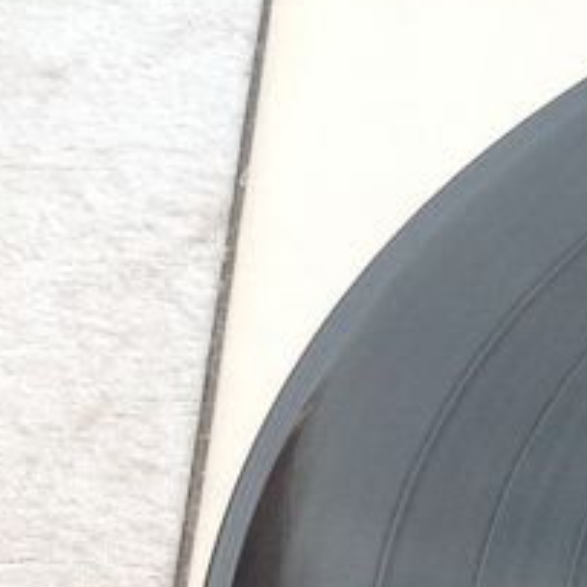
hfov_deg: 10.5
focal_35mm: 152
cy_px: 904
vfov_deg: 11.0
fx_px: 2916
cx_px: 1194
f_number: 2.4
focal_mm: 4.28
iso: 80
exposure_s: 1/120
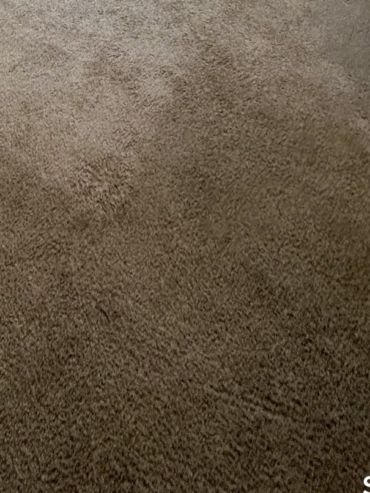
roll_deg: -1.2
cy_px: -196
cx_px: -3
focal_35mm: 40
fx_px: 570
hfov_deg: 32.9
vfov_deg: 31.4
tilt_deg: -18.7
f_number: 2.2
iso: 400
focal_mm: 2.22
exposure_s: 1/60
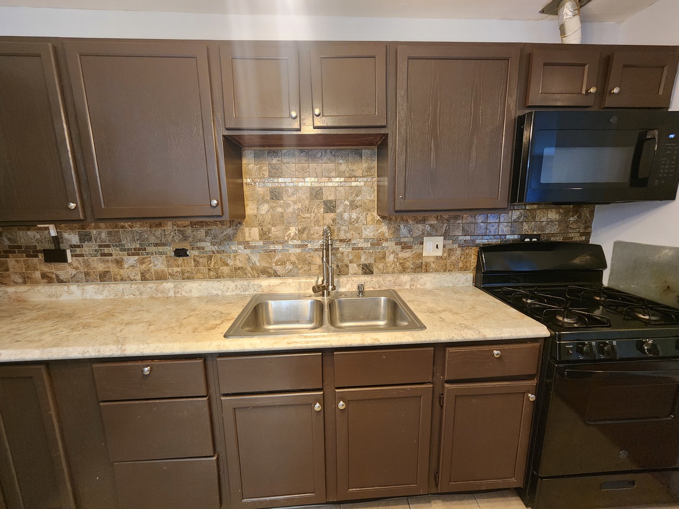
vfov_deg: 89.9
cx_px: 340
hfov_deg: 106.2
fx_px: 255
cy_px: 254
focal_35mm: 13
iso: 400
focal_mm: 2.2
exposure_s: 1/30
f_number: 2.2
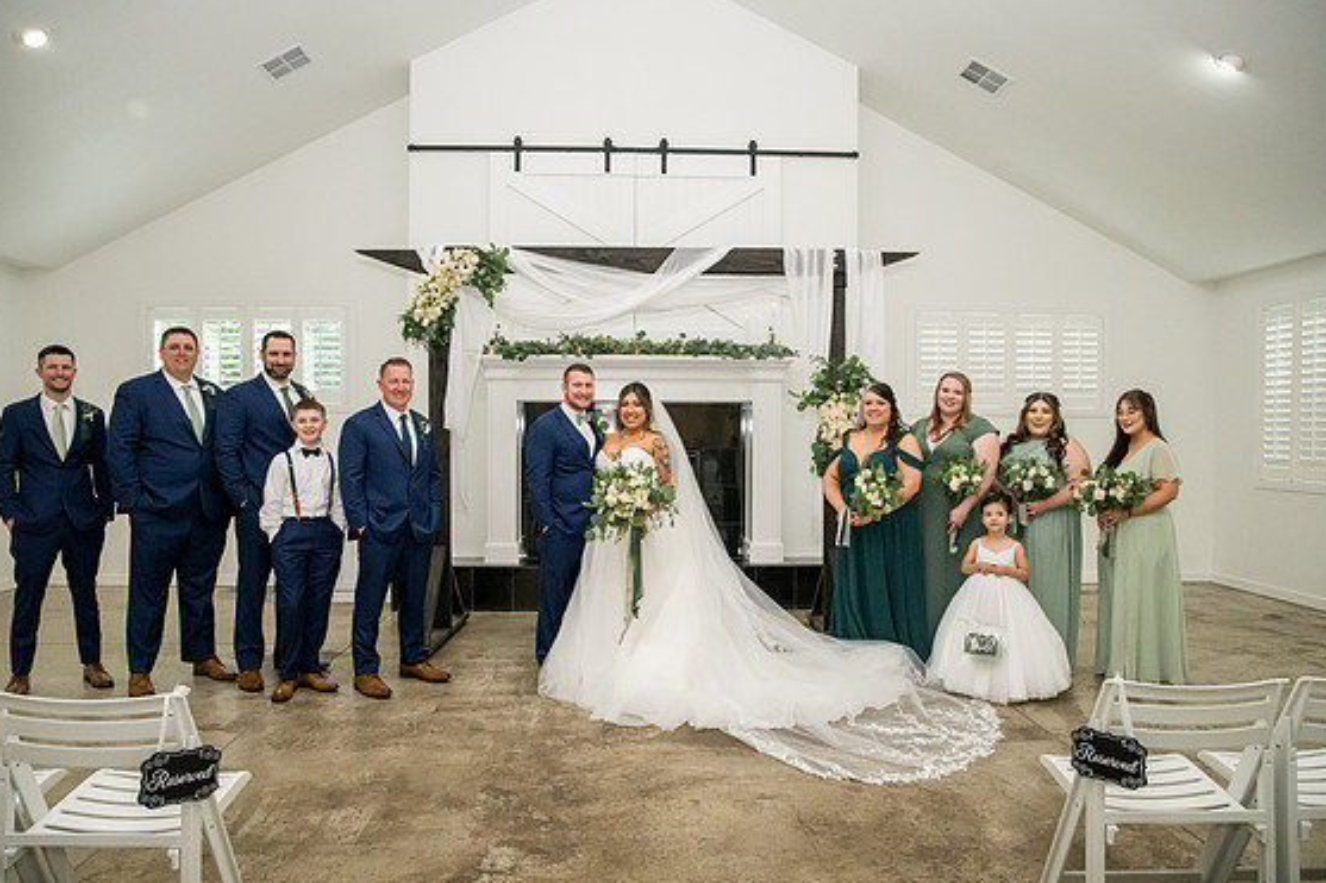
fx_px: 921
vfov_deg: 51.2
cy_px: 456
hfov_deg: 71.5
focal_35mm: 25
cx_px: 655
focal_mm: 24
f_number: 5
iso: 3200
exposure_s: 1/320
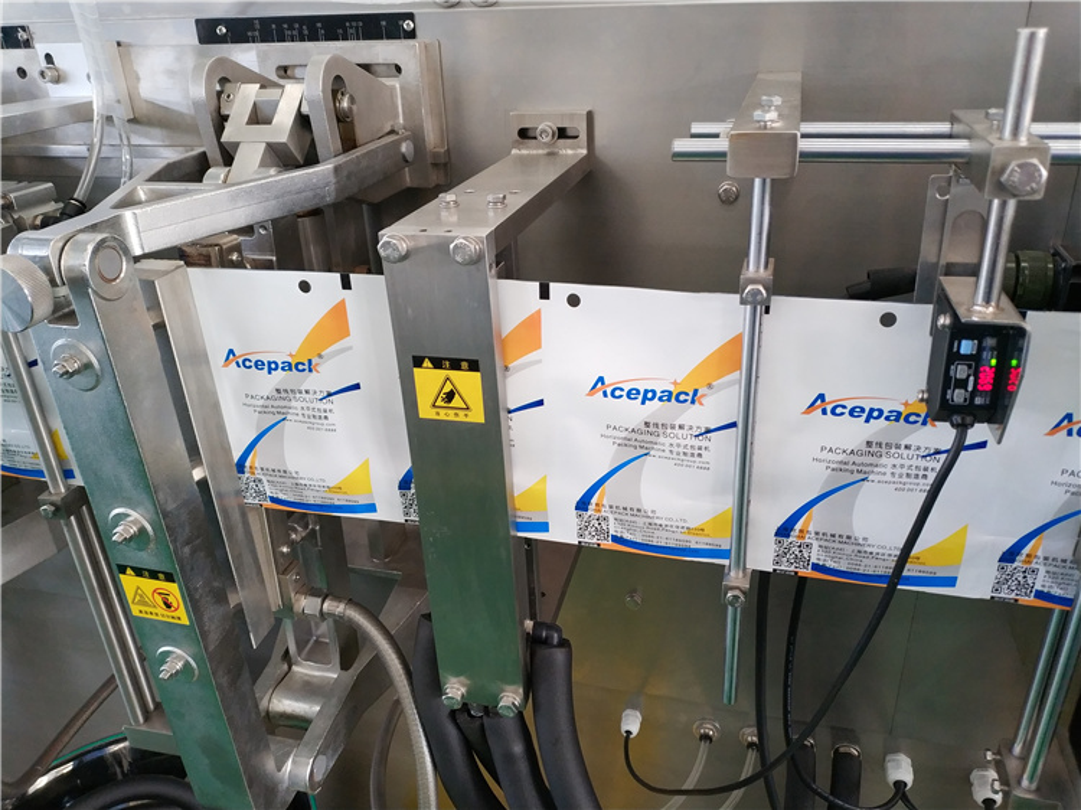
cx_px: 540
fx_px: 999
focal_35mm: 32
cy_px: 405
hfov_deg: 56.8
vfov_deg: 44.1
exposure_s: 1/25
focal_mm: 4.5
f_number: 2
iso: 383
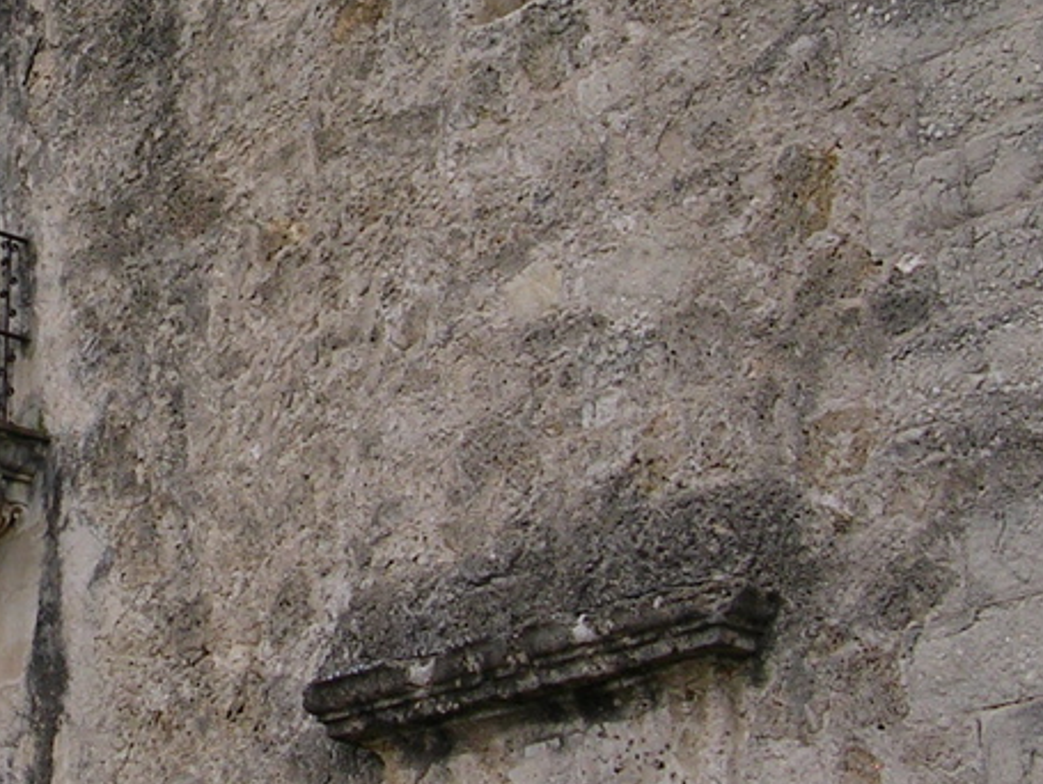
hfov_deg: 21.3
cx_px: 18
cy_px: 234
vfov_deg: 16.6
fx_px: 2684
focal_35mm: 89
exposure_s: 1/210
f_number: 2.8
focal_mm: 5.8
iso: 50
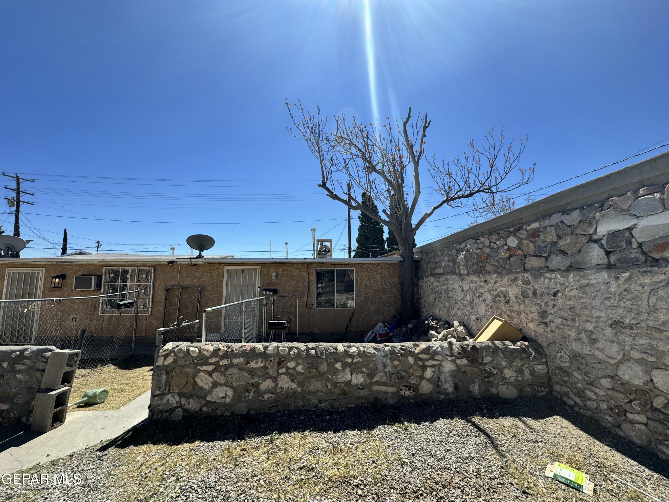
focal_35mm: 14
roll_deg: +1.0
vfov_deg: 85.7
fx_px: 271
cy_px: 251
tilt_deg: +3.5
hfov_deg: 102.1
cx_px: 334
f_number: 2.2
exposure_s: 1/2273
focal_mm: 2.22
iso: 50
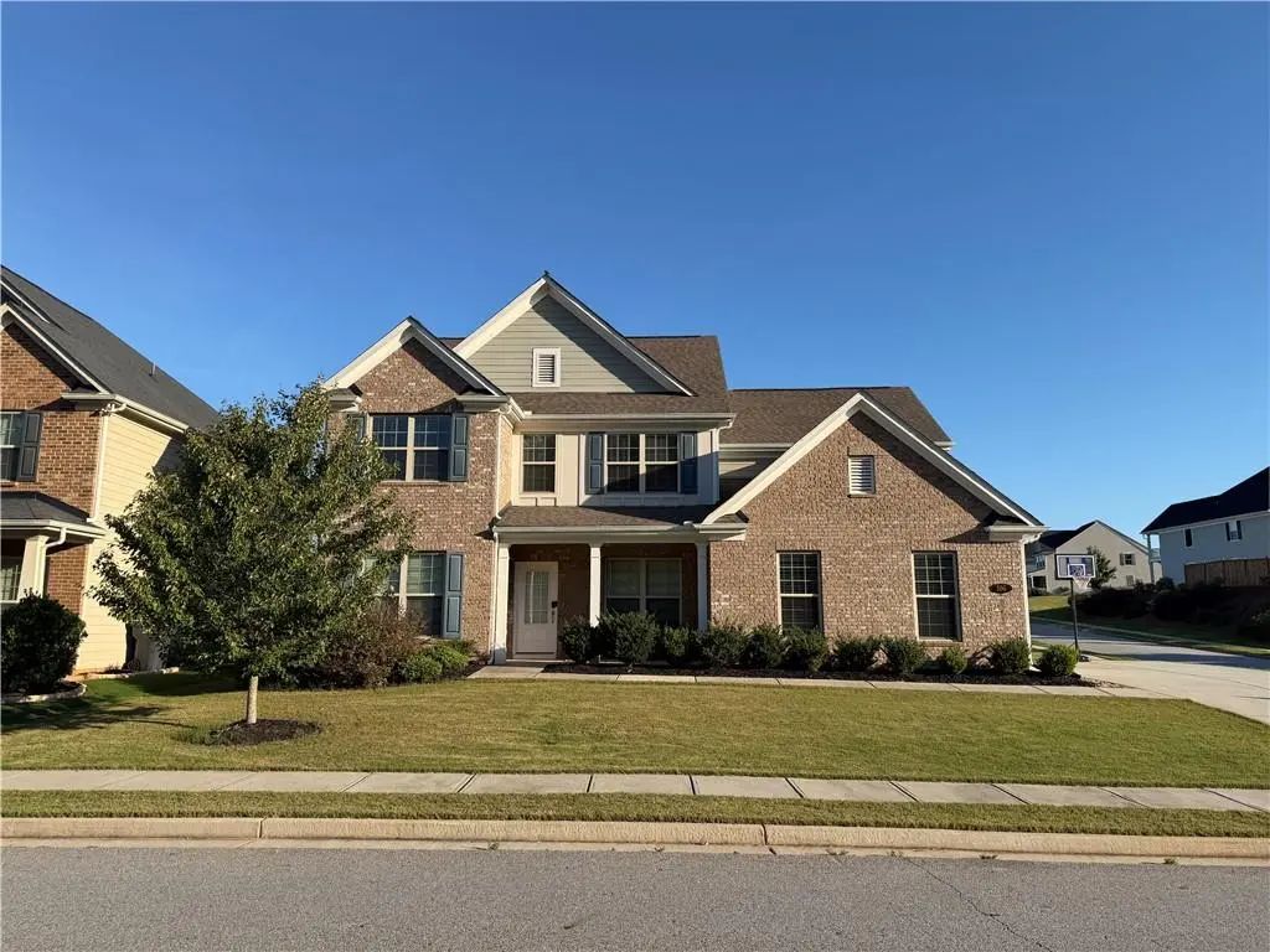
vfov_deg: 56.8
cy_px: 476
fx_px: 881
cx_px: 635
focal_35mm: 24
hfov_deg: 71.6
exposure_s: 1/3279
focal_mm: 6.76
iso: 80
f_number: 1.78
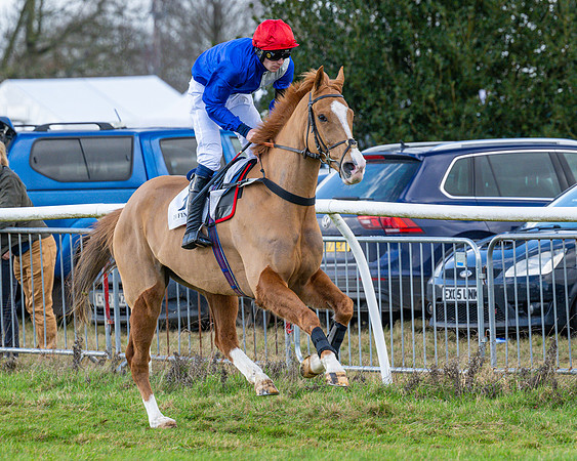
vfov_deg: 4.0
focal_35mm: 383
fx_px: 6530
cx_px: 352
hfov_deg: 5.1
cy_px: 224
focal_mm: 175
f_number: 4
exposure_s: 1/1000
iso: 500
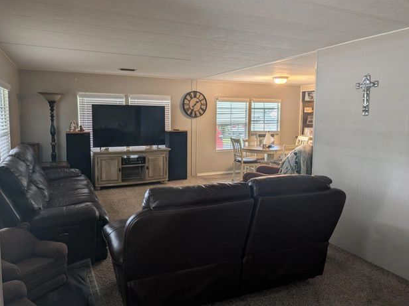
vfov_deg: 54.9
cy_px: 147
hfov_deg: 69.4
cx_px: 202
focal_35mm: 25
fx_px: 295
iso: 25
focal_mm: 6.9
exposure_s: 1/87.3
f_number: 1.68
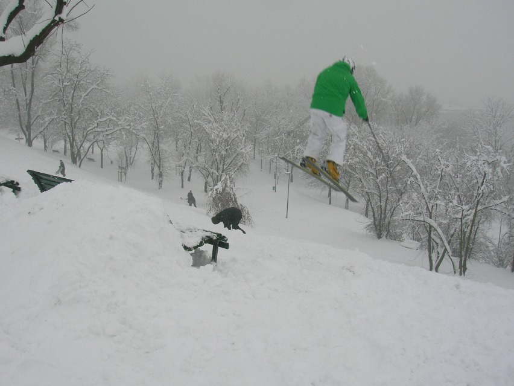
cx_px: 257
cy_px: 193
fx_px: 564
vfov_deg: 37.7
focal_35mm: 38
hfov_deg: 49.0
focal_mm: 6.4
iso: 53
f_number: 5
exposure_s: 1/139
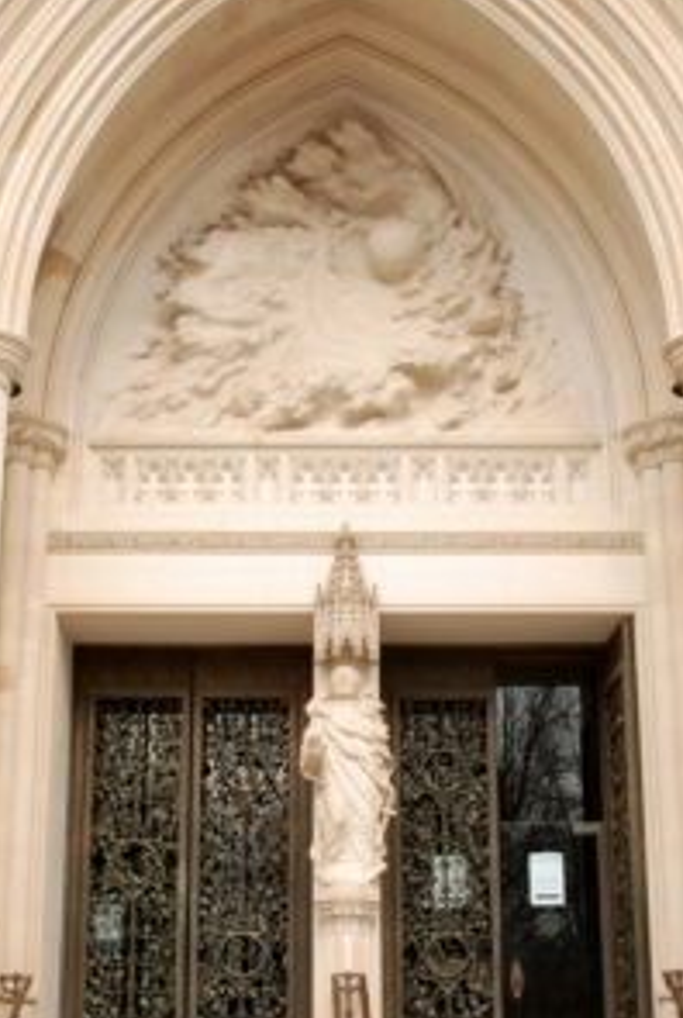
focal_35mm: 61
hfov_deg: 22.4
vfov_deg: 32.8
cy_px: 535
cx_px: 329
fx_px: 1728
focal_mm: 24
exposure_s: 1/40
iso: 100
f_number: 10
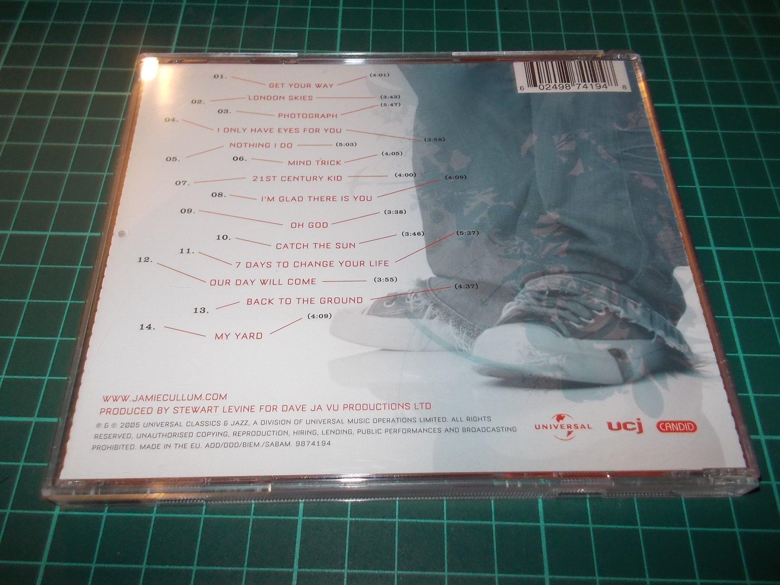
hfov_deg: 61.7
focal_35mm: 29
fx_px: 653
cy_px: 292
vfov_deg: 48.2
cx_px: 390
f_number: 3.3
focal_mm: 4.1
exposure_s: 1/30
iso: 200
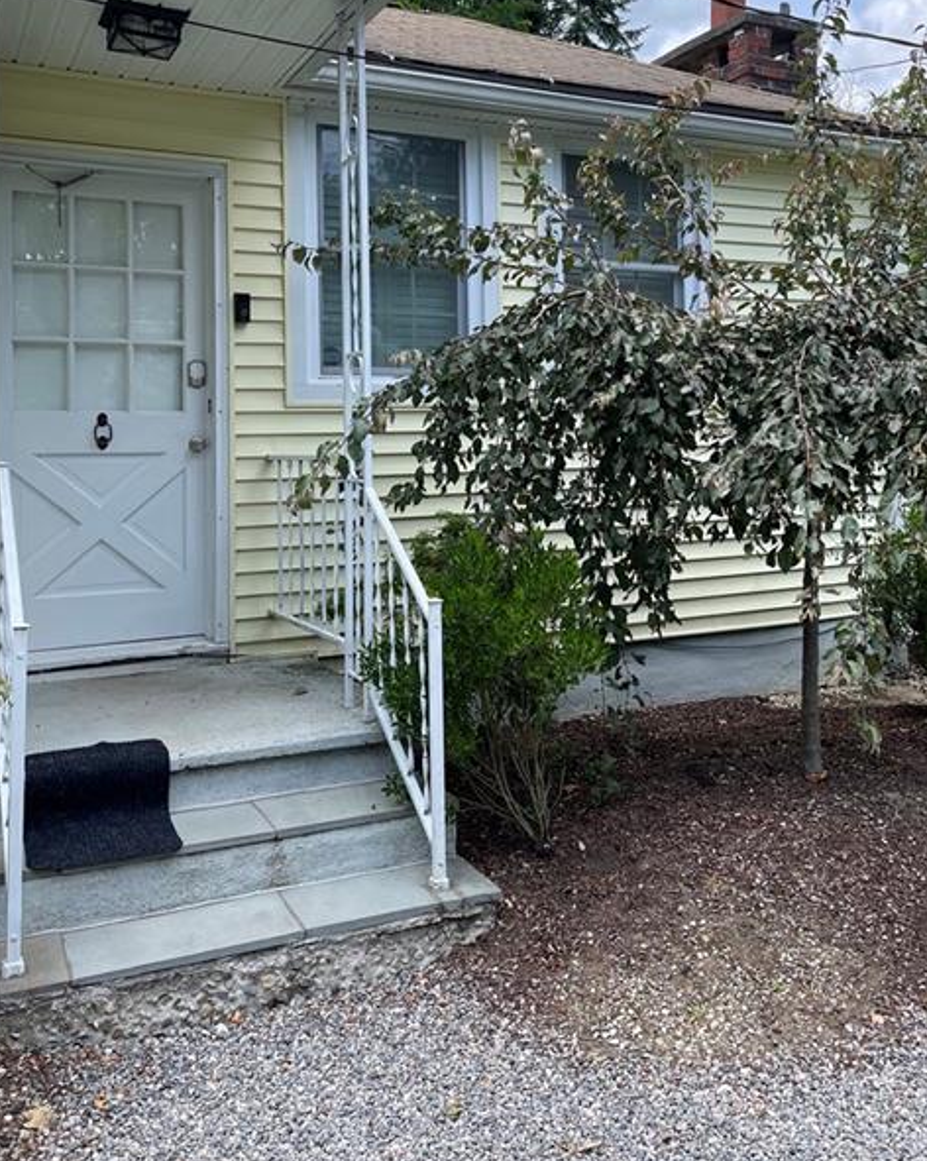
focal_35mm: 33
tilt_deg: +1.4
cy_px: 426
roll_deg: +0.0
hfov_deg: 44.5
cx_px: 491
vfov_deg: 53.6
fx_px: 1133
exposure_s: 1/836
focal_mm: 5.1
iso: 32
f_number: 1.6
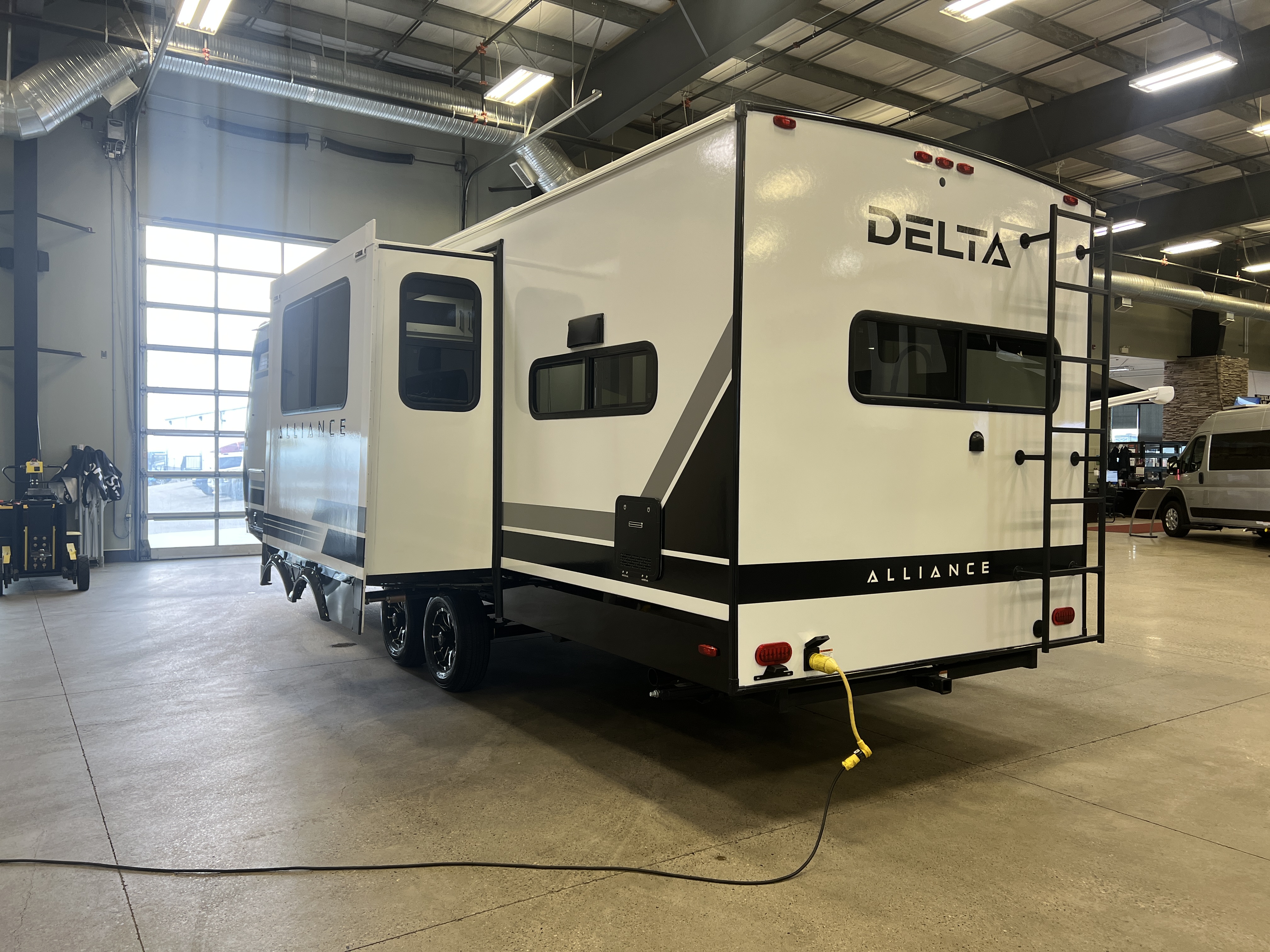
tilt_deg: -1.3
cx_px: 635
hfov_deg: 67.3
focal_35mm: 26
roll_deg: -0.4
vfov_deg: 53.1
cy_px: 476
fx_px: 954
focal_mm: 5.7
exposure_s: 1/120
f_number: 1.5
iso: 80
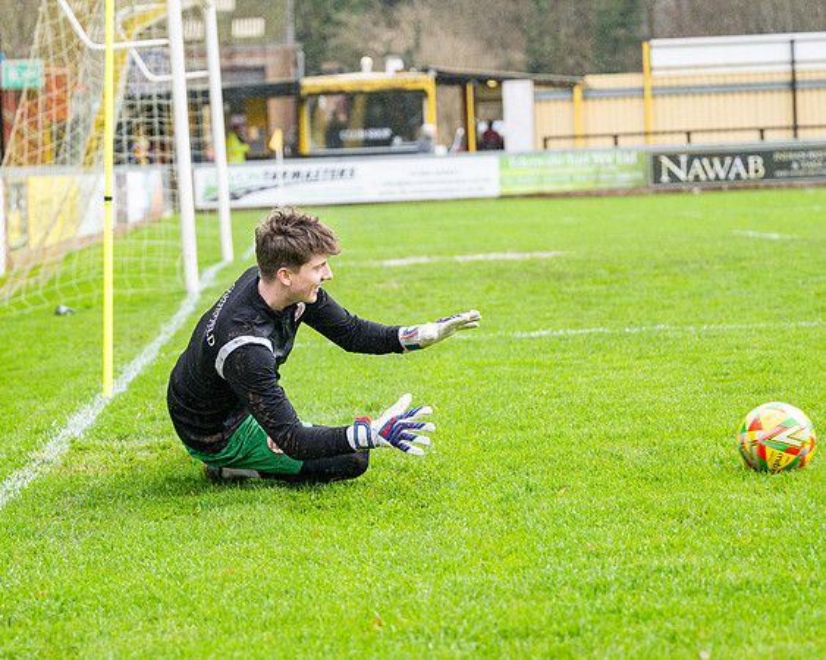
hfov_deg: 16.2
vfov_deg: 13.0
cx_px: 330
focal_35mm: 118
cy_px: 330
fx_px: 2891
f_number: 2.8
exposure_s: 1/1250
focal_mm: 70
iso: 800
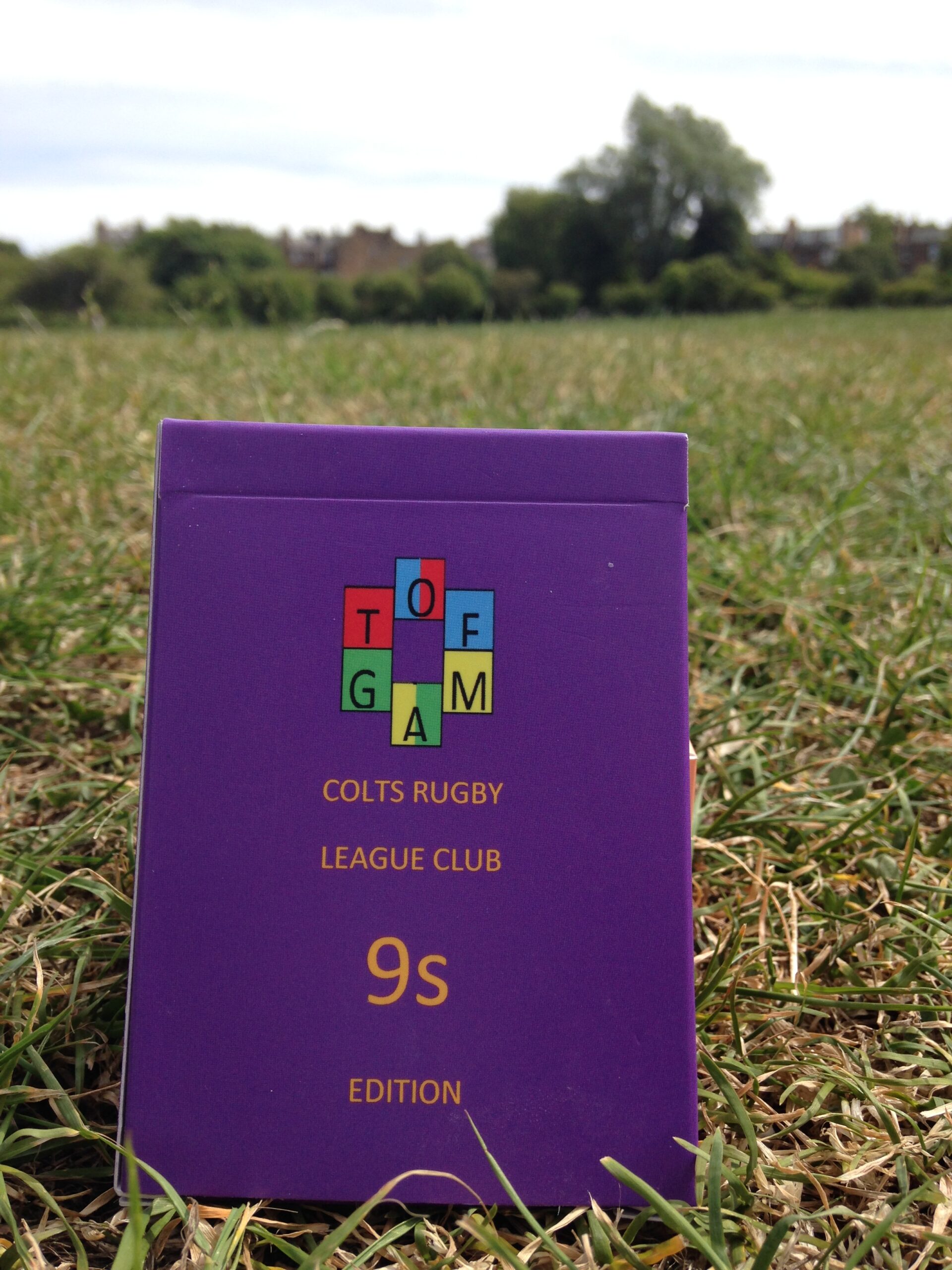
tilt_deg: -13.6
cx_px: 476
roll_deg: +0.4
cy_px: 635
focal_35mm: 33
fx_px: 1210
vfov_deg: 55.4
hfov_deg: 42.9
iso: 50
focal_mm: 4.12
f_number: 2.4
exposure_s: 1/1178
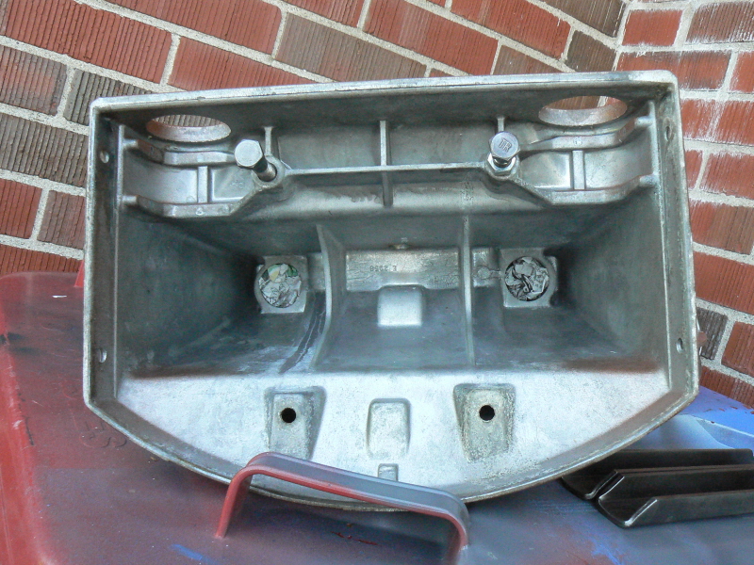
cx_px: 377
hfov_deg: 51.4
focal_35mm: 36
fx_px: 784
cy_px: 282
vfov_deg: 39.7
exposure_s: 1/125
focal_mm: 6
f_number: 4.5
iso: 400
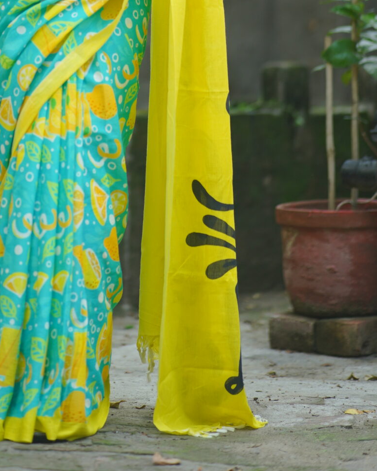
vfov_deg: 10.2
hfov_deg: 8.3
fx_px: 2594
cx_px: 29
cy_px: -61
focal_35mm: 186
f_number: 1.4
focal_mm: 85
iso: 125
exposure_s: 1/640
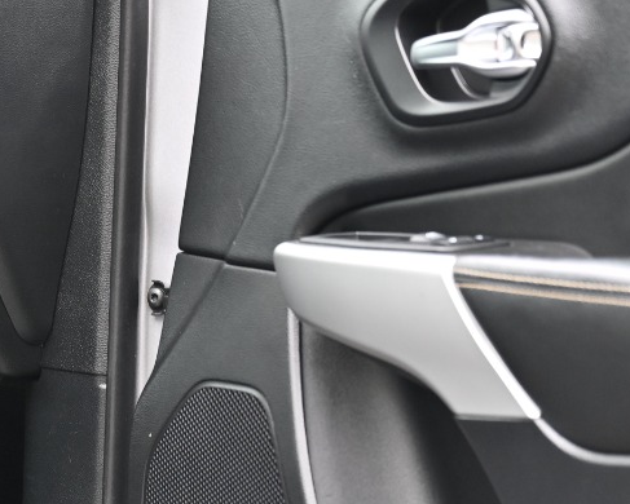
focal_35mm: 150
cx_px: 10
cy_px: 323
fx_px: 2798
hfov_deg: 12.7
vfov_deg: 10.3
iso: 500
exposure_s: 1/125
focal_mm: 48
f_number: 4
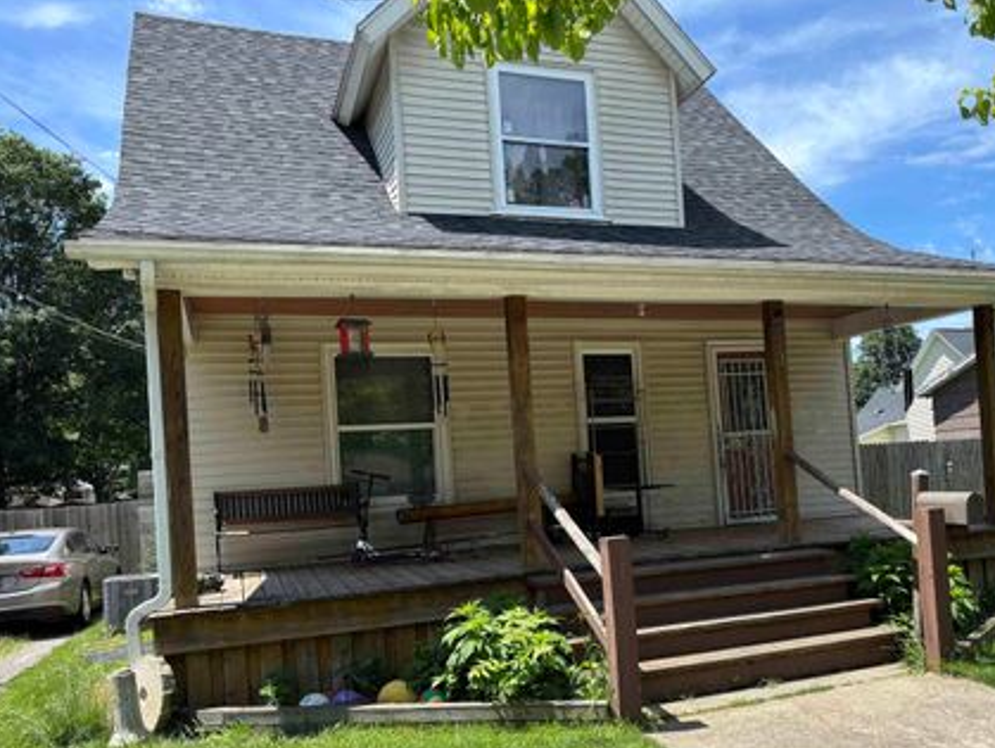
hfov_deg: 57.9
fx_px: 892
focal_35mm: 31
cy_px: 438
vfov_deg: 45.3
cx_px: 589
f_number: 1.6
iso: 50
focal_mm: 5.96
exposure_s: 1/1522
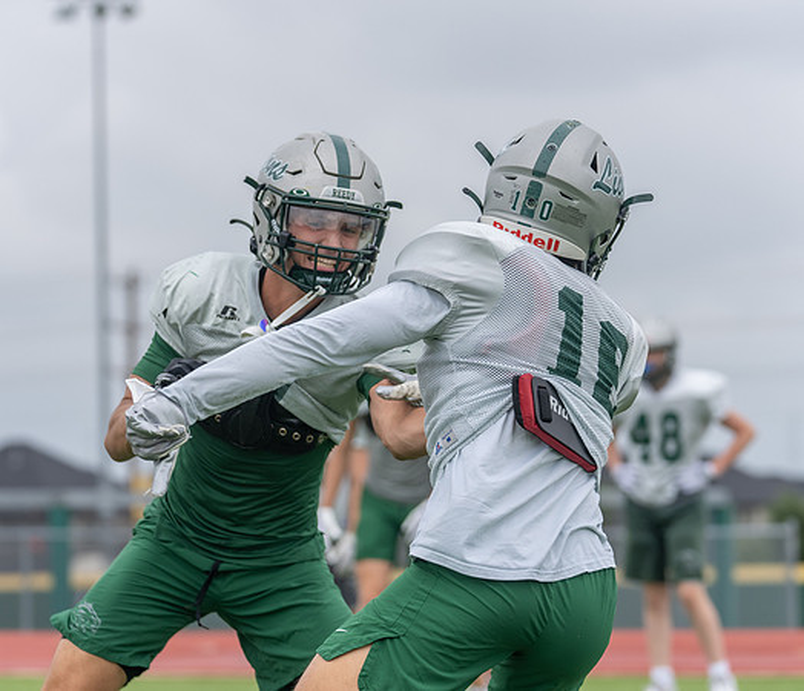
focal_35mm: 174
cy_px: 260
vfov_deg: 9.2
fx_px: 4271
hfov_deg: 10.8
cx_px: 333
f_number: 3.5
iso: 200
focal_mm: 119
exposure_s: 1/1250
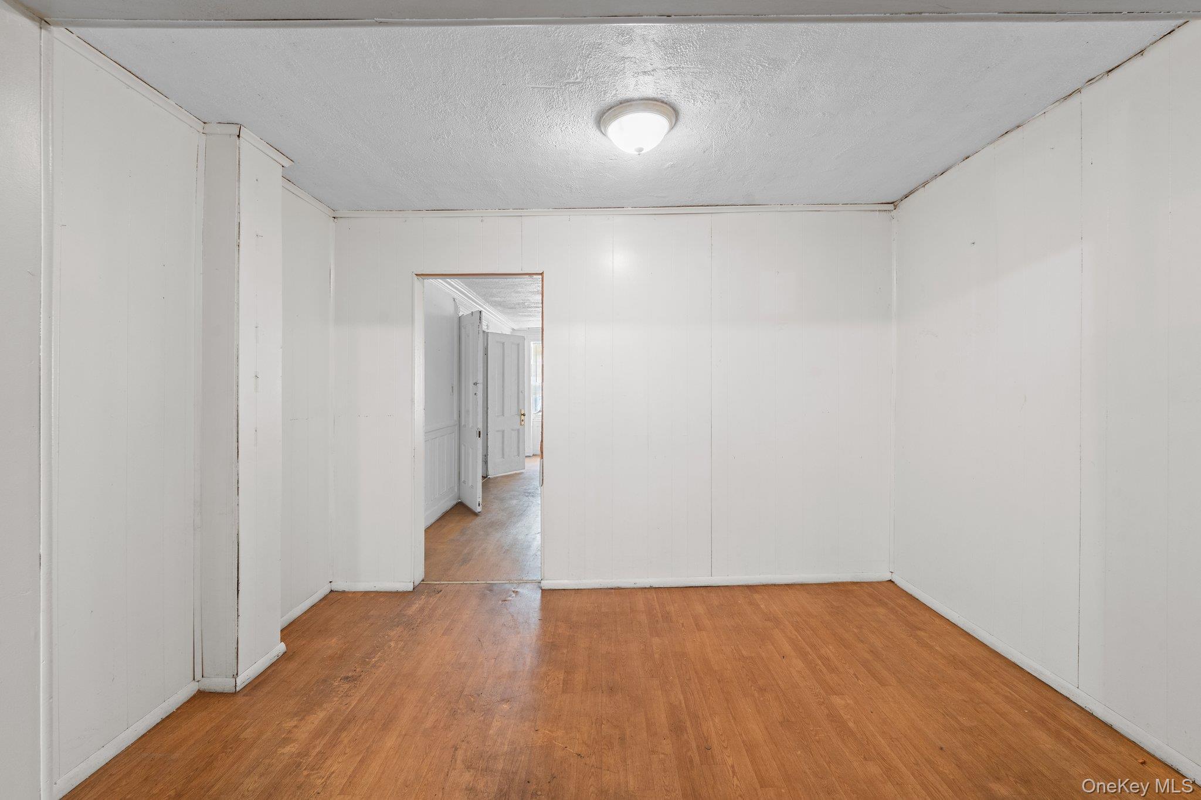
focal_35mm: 14
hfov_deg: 104.3
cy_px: 400
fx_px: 467
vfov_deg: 81.2
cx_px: 600
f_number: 9
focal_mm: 14
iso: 800
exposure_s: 1.6
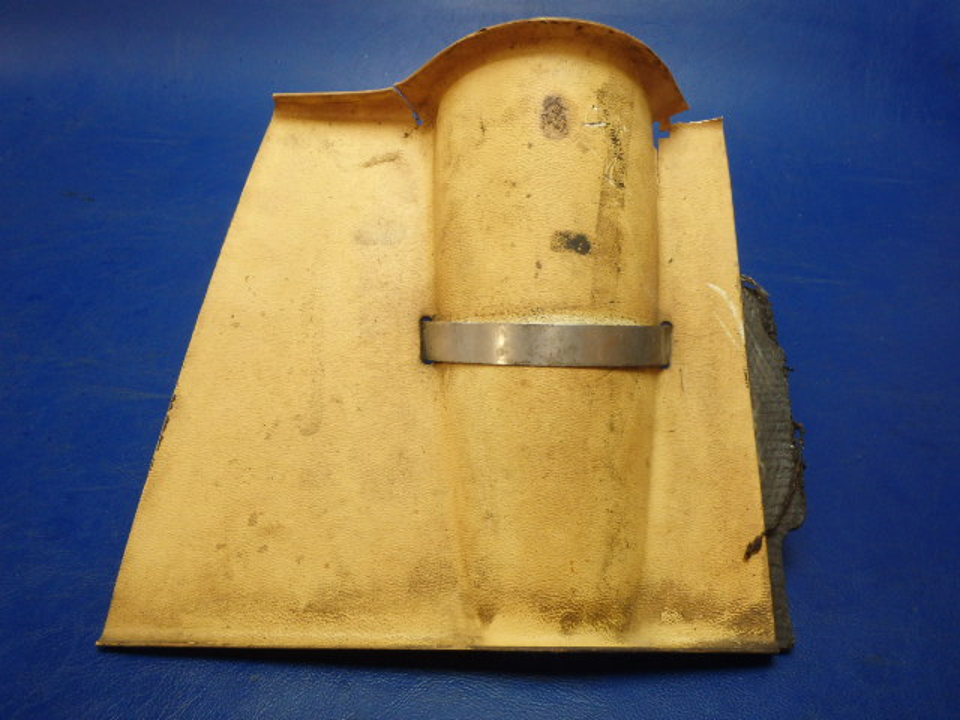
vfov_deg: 49.7
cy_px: 360
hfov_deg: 63.4
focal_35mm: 28
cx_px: 480
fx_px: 777
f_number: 3.9
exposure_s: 1/30
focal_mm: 5
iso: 250
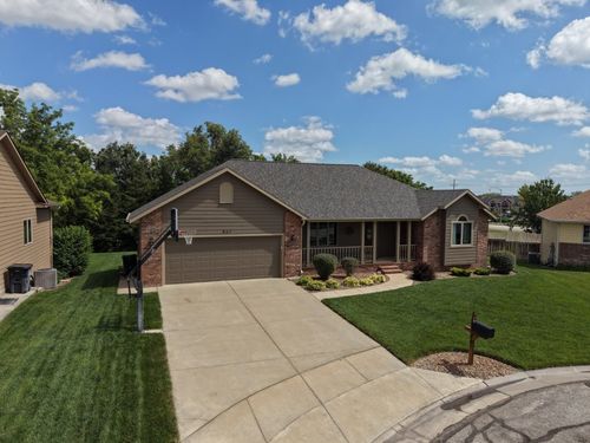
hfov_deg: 71.6
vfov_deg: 56.8
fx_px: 409
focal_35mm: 24
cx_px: 295
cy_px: 222
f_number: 1.8
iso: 170
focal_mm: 8.67
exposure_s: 1/725
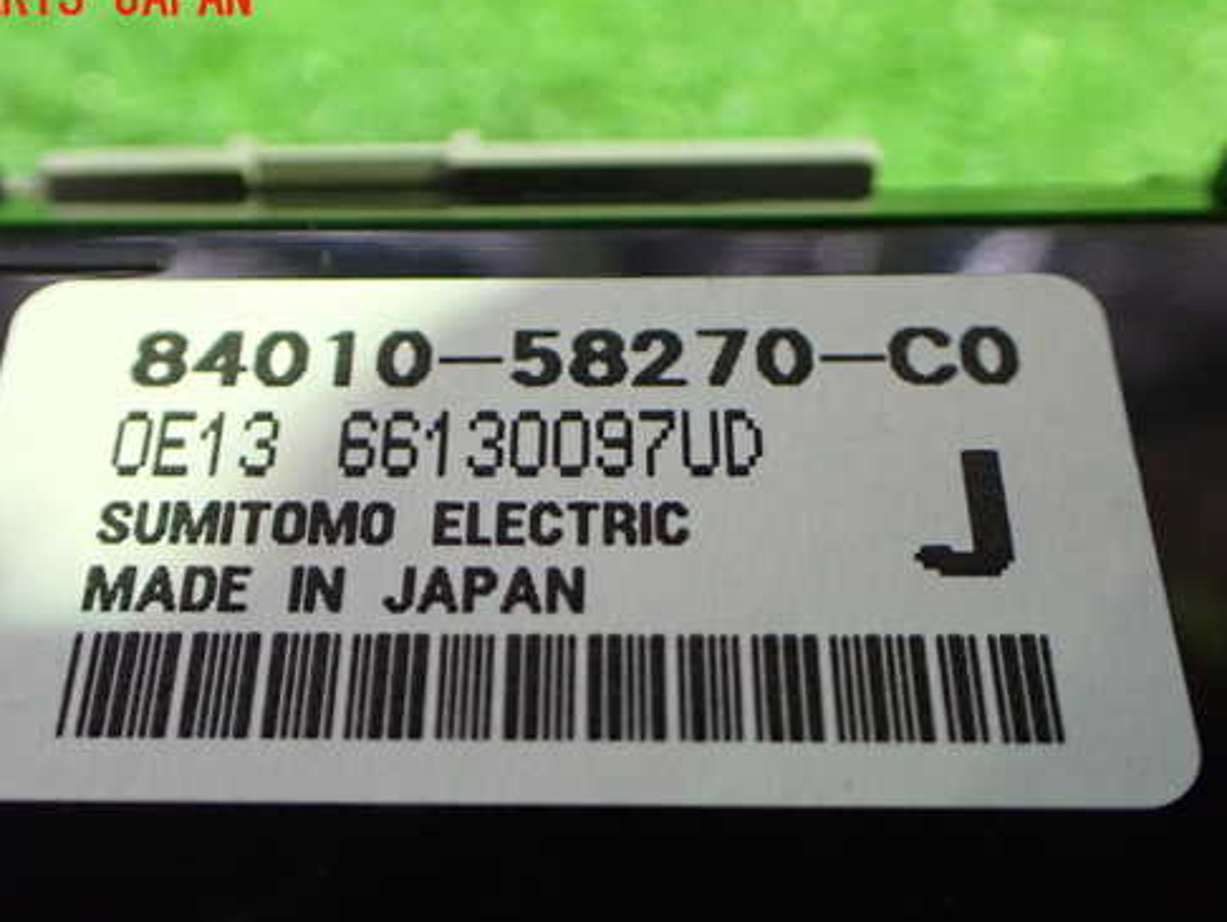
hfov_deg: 50.0
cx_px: 550
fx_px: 1312
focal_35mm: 37
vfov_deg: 38.6
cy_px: 536
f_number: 2.3
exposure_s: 1/30
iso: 1000
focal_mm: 5.4
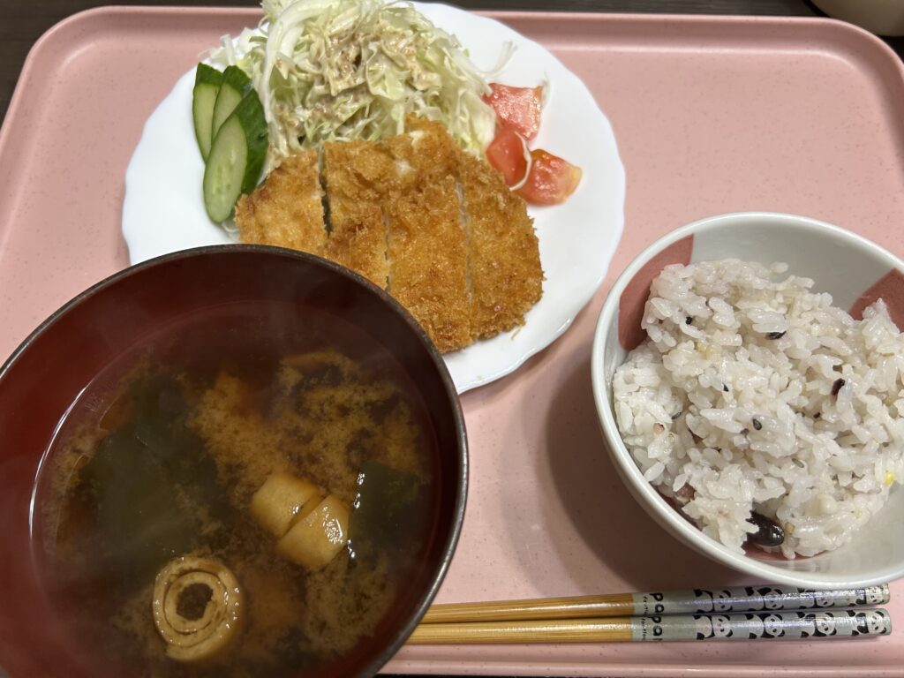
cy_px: 339
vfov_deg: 53.1
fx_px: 679
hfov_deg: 67.3
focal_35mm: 26
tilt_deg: -65.3
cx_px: 452
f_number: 1.5
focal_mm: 5.7
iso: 125
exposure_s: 1/115
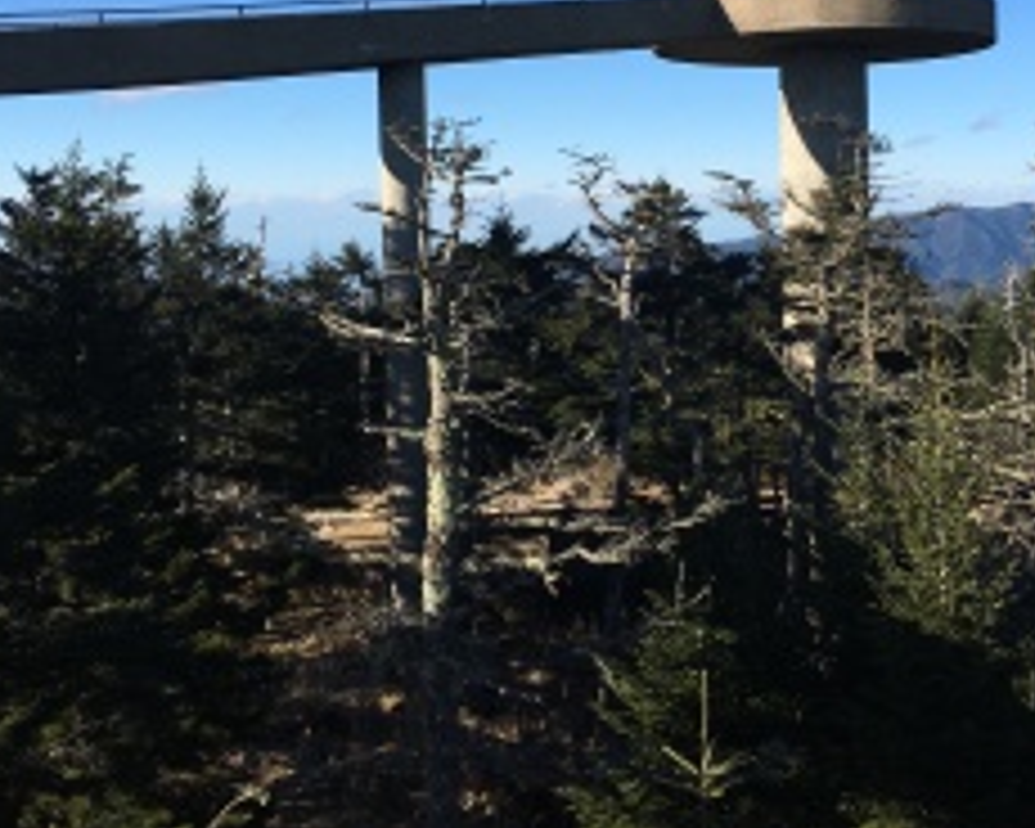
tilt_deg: +0.2
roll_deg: +2.4
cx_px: 693
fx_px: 1378
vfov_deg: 32.8
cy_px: 216
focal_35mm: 45
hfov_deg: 40.6
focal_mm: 4.15
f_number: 2.2
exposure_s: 1/1570
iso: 25
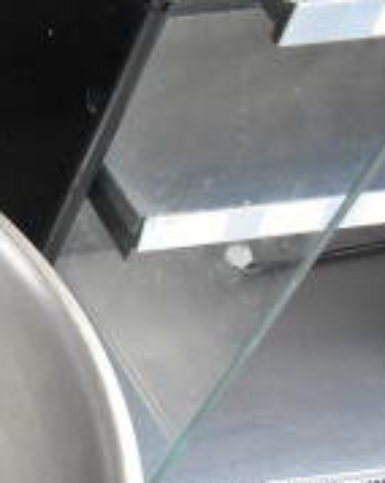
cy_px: 444
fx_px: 1241
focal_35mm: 87
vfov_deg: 21.5
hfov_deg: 14.1
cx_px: -439
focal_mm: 18
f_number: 4
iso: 1600
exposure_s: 1/60
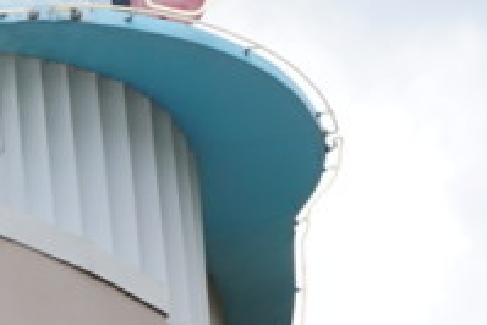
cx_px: -766
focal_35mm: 302
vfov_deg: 4.5
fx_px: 4088
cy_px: 667
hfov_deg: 6.4
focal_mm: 50
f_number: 7.1
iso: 100
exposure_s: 1/100
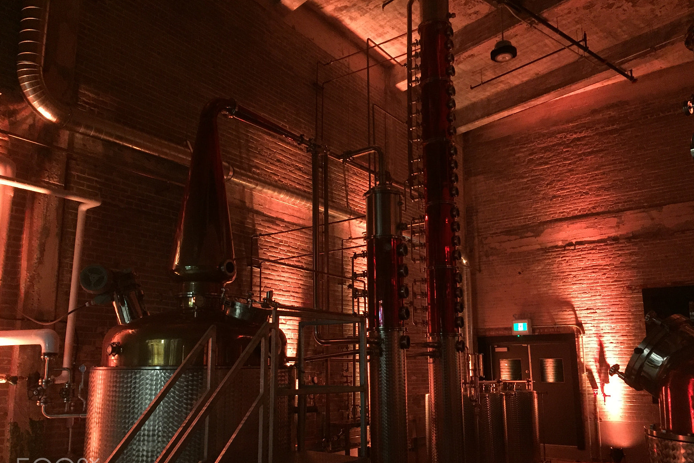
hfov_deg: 60.3
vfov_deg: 42.3
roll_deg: +0.8
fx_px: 598
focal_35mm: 31
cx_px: 345
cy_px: 259
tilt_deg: +10.6
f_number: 2.2
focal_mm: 4.15
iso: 320
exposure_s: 1/15
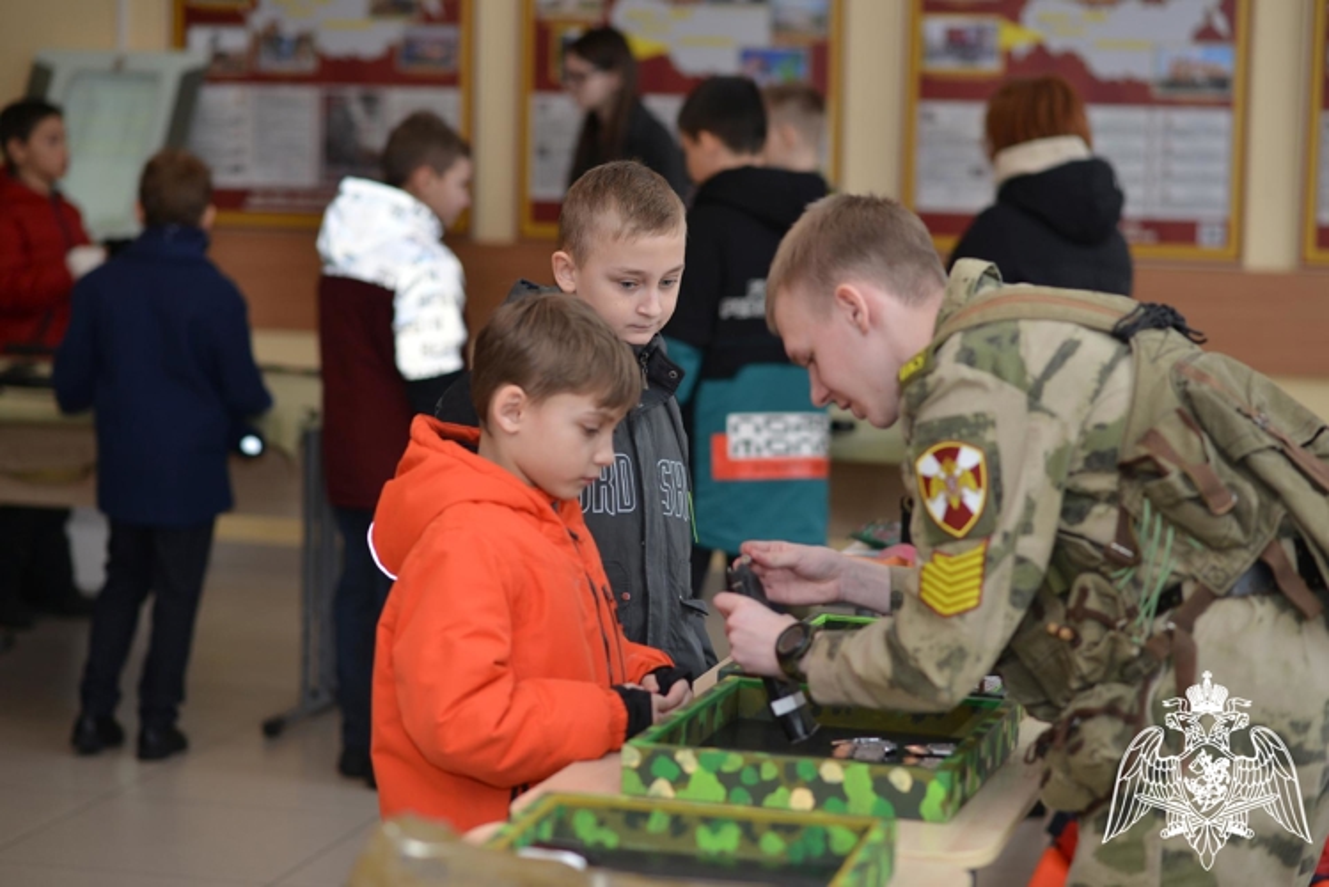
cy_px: 444
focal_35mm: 85
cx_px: 664
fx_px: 3139
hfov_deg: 23.9
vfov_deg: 16.1
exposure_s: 1/250
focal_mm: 85
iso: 320
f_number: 2.2
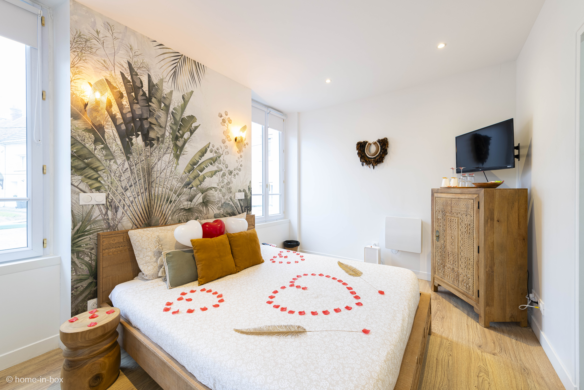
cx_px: 292
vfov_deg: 81.2
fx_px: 227
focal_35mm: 14
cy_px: 195
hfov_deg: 104.3
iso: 125
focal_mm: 14
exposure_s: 1/3
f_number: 7.1
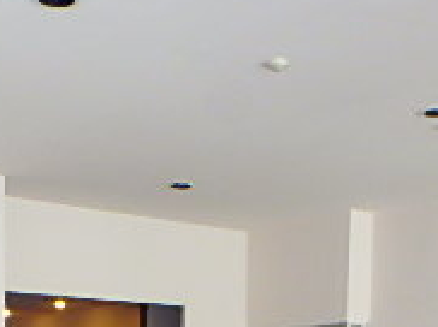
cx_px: 156
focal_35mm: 74
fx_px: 935
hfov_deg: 26.3
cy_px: 503
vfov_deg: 17.6
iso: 250
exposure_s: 1/30
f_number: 3.5
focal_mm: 3.7
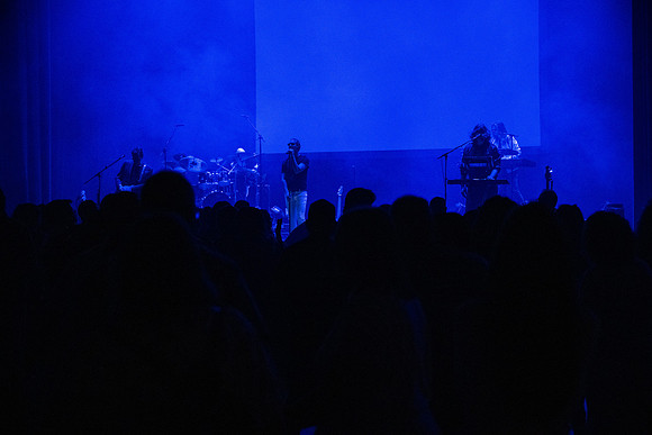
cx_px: 326
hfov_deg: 28.8
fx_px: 1268
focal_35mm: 70
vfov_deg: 19.5
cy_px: 218
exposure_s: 1/200
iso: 6400
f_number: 4
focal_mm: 70
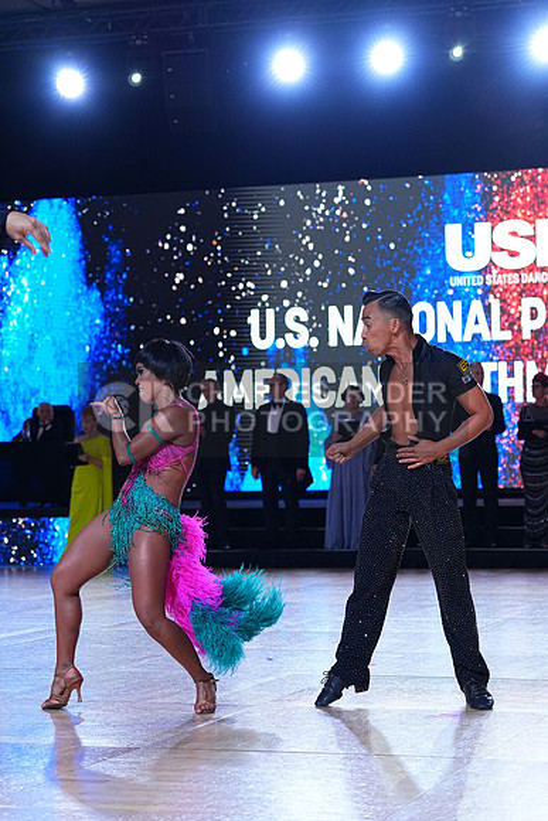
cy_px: 410
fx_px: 1825
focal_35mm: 80
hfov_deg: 17.1
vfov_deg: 25.4
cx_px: 274
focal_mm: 80
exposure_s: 1/400
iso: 800
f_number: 4
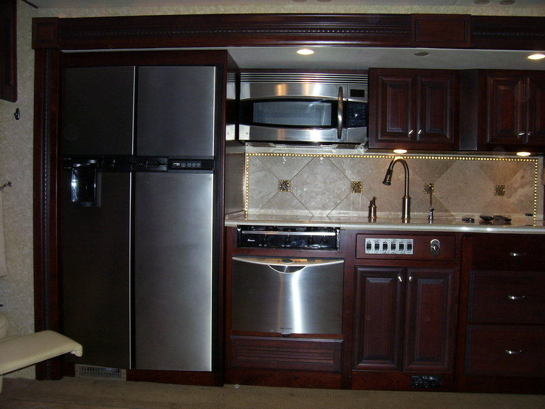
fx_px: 535
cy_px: 204
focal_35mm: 34
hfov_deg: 54.0
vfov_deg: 41.8
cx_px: 272
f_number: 2.7
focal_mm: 5.6
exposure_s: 1/60
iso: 125
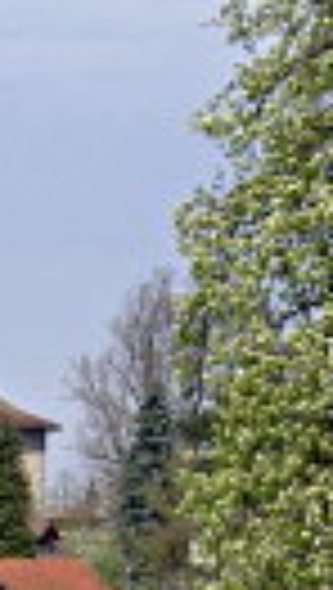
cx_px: -252
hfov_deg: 3.3
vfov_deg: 5.8
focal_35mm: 373
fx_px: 5836
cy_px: 572
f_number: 7.1
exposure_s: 1/200
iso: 50
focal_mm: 12.4
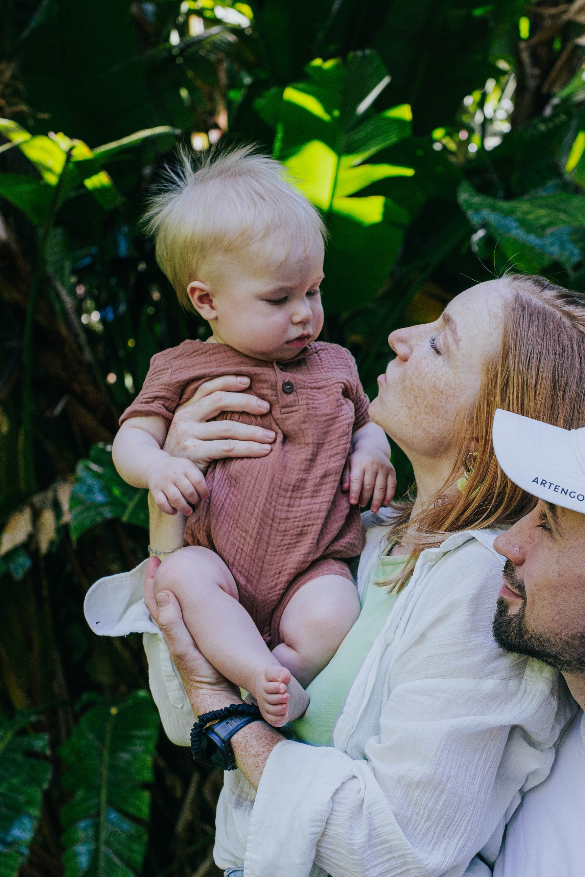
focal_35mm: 74
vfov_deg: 27.3
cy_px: 500
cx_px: 414
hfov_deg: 18.4
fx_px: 1802
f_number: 5
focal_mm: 50
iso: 800
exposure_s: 1/400
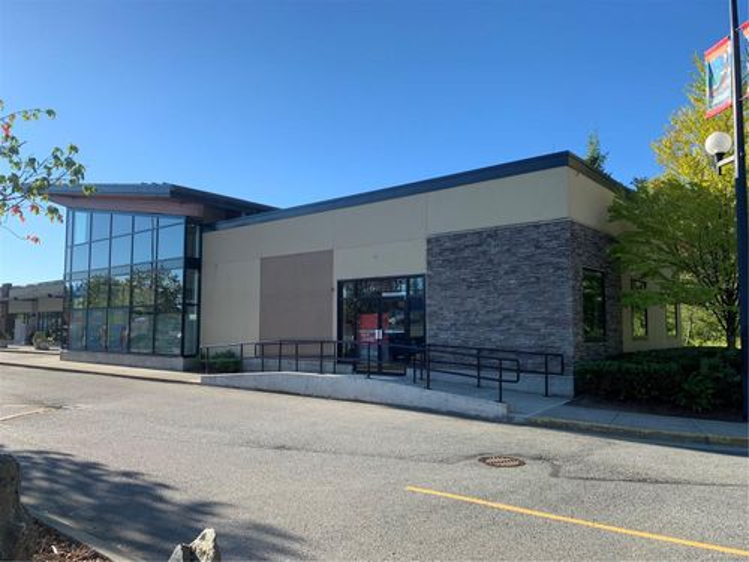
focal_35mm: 26
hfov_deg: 67.3
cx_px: 374
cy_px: 281
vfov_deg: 53.1
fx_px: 563
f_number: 1.8
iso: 25
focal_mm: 4.25
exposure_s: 1/561
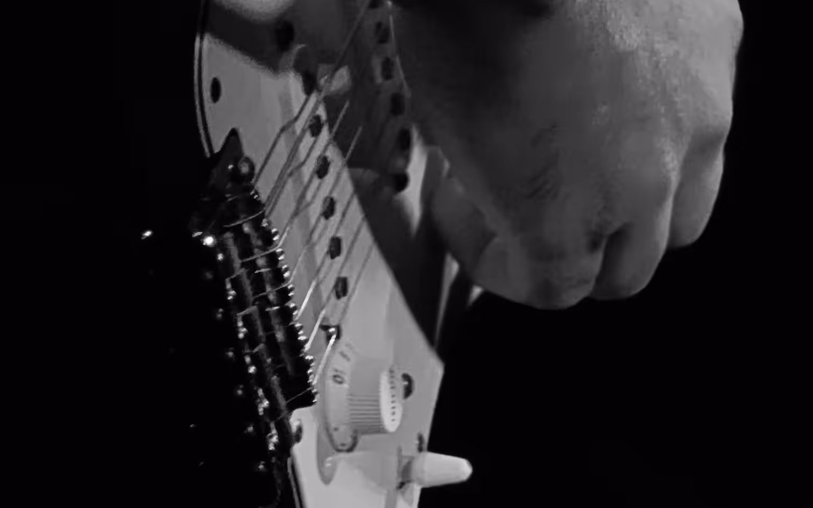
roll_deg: -0.4
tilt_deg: -18.4
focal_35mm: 146
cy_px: -89
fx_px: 3235
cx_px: 305
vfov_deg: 8.9
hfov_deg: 14.3
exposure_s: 1/41
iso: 320
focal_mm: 6
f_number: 2.4
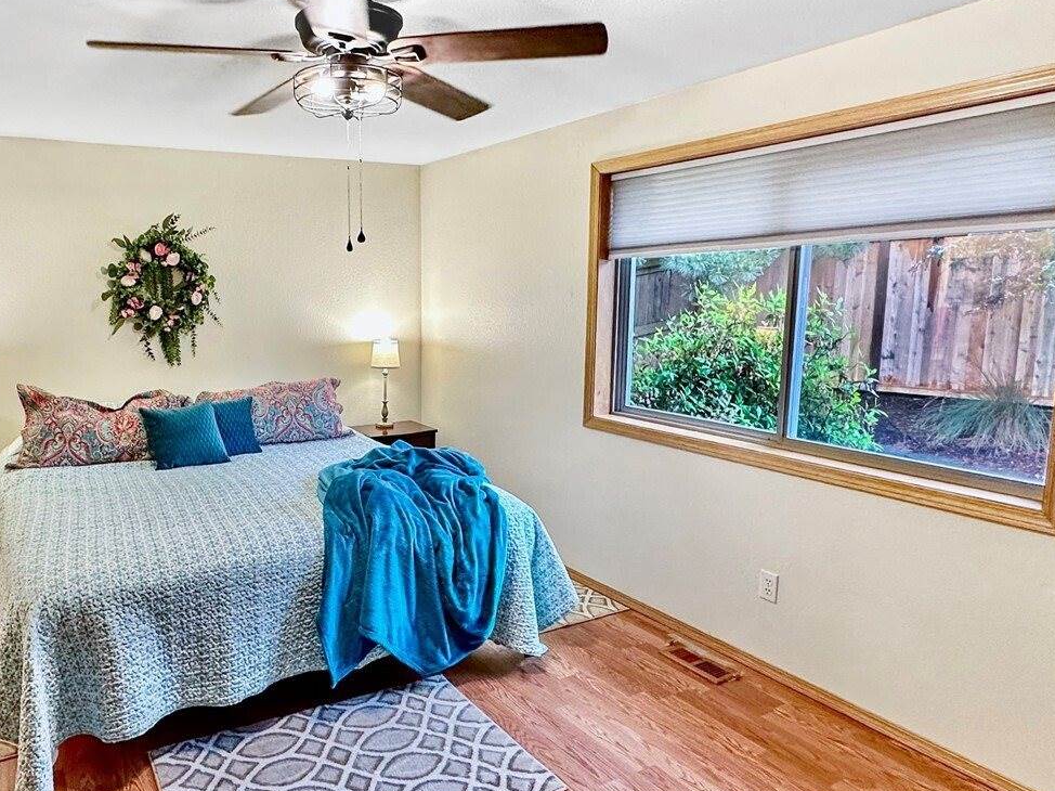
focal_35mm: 23
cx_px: 364
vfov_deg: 58.9
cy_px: 395
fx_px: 701
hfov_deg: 72.0
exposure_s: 1/60
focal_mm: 2.22
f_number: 2.2
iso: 200
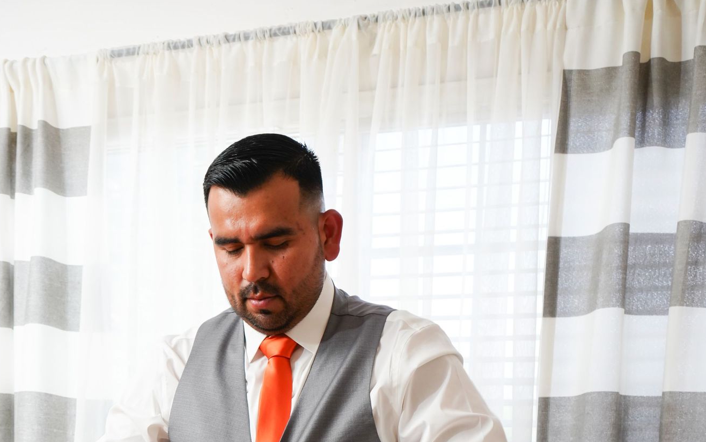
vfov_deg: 21.6
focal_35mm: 54
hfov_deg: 37.5
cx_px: 318
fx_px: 1039
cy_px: 576
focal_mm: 31
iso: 640
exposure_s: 1/125
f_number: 5.6
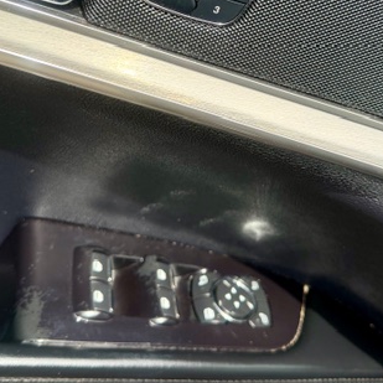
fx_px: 551
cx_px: 216
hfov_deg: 38.3
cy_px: 135
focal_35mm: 44
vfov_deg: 38.0
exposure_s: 1/654
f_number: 1.78
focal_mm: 6.76
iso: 100
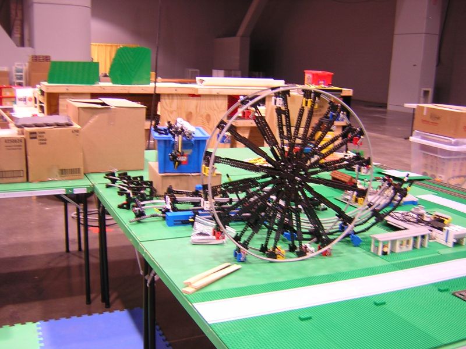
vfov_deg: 39.7
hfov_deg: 51.4
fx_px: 485
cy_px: 174
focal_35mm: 36
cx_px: 233
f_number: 2.6
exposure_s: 1/3.7
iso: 100
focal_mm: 4.7
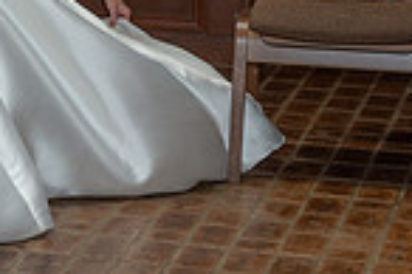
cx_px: -262
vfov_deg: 6.1
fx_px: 2538
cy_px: -181
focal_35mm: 222
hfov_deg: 9.0
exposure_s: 1/100
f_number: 5
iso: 640
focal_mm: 56
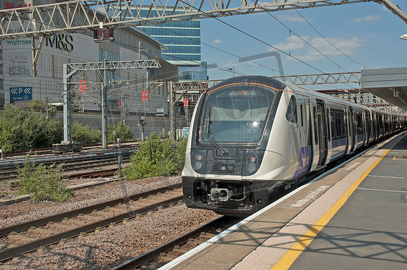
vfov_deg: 32.9
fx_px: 457
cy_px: 135
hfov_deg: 48.0
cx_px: 204
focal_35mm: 40
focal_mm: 27
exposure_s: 1/400
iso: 200
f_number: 10
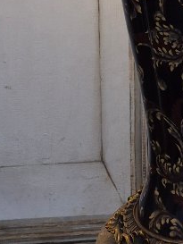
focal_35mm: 101
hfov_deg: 14.4
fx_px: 711
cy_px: -132
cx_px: 179
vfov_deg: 17.3
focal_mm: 5.4
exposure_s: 1/100
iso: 100
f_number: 1.8
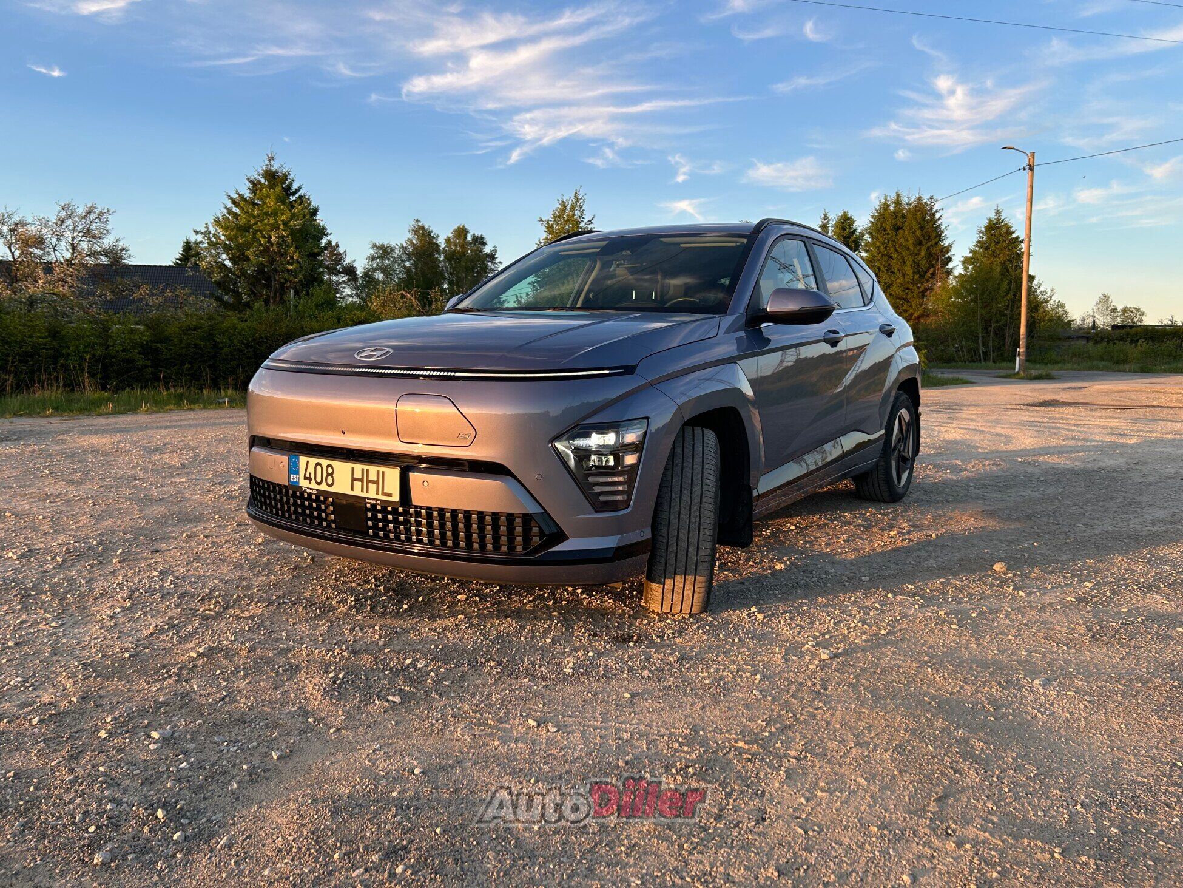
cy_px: 444
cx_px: 592
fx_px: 889
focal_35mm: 26
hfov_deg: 67.3
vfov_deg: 53.1
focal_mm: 5.7
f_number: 1.5
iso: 50
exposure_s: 1/404
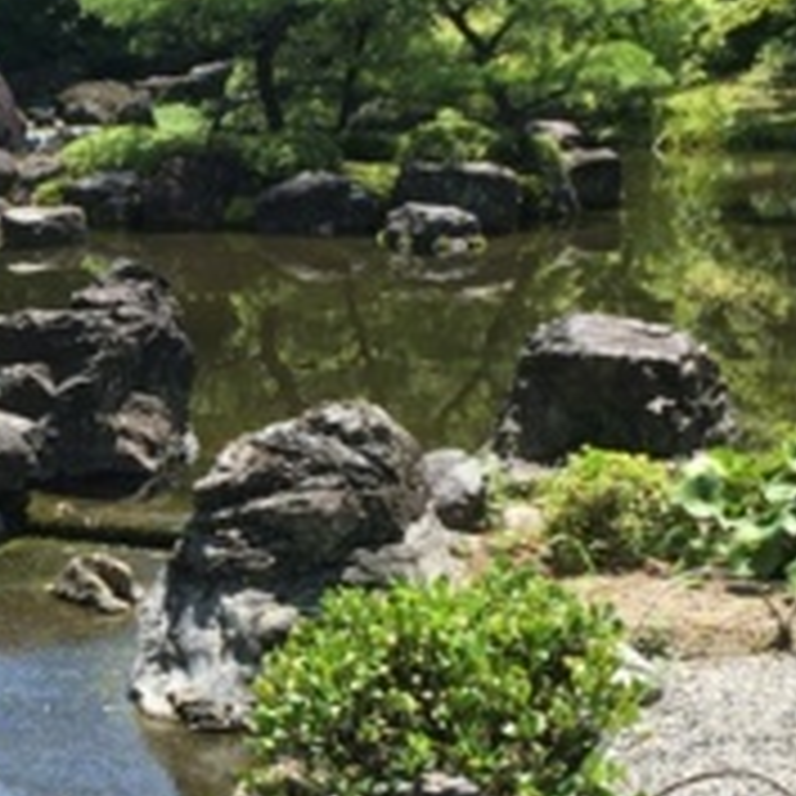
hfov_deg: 19.4
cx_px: -9
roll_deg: +0.9
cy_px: 508
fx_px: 2263
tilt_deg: -11.8
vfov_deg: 19.9
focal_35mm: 87
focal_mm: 4.15
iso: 32
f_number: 2.2
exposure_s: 1/898
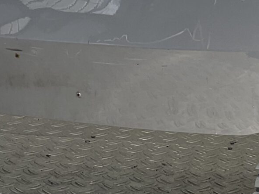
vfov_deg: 11.7
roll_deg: -4.6
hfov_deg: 15.6
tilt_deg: -10.1
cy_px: 3
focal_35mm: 126
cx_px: 143
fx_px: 943
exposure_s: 1/314
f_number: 1.8
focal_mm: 3
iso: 16
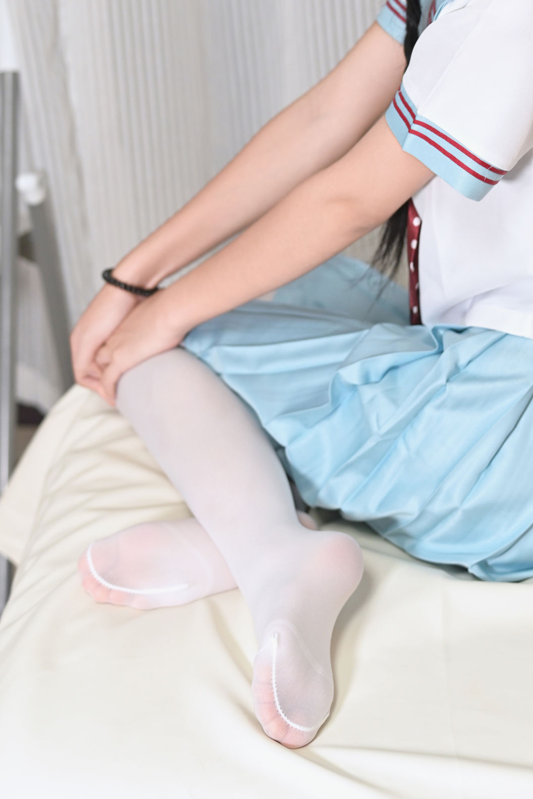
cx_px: 358
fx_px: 1820
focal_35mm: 82
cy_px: 169
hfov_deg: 16.6
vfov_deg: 24.4
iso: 1100
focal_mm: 48
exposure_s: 1/100
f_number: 2.8
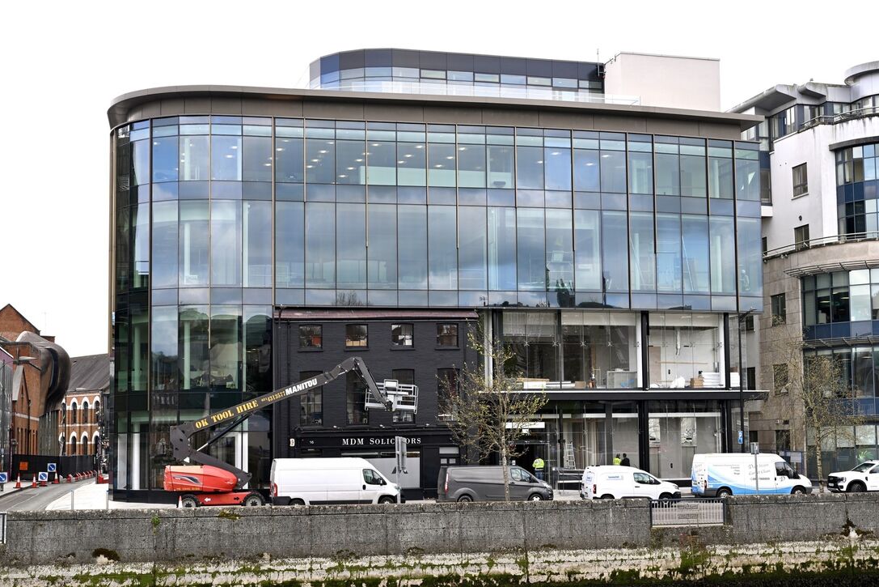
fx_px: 1294
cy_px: 315
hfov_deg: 37.5
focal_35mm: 53
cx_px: 472
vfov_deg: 25.5
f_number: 8
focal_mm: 48
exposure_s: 1/125
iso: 140
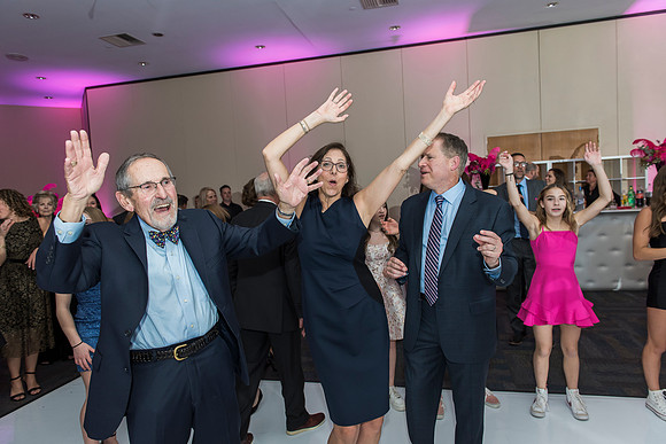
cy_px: 222
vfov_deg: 53.2
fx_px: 444
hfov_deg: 73.7
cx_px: 333
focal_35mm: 24
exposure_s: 1/100
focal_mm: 24
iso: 1000
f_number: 4
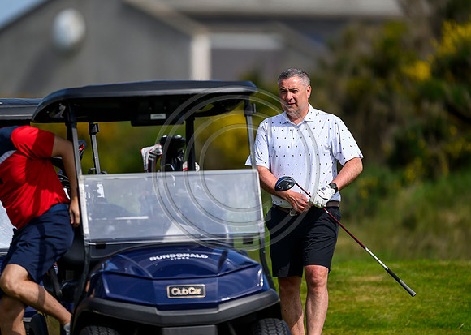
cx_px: 275
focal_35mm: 640
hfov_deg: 3.2
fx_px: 8547
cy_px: 152
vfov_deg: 2.2
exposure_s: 1/4000
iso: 500
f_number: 4.5
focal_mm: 560
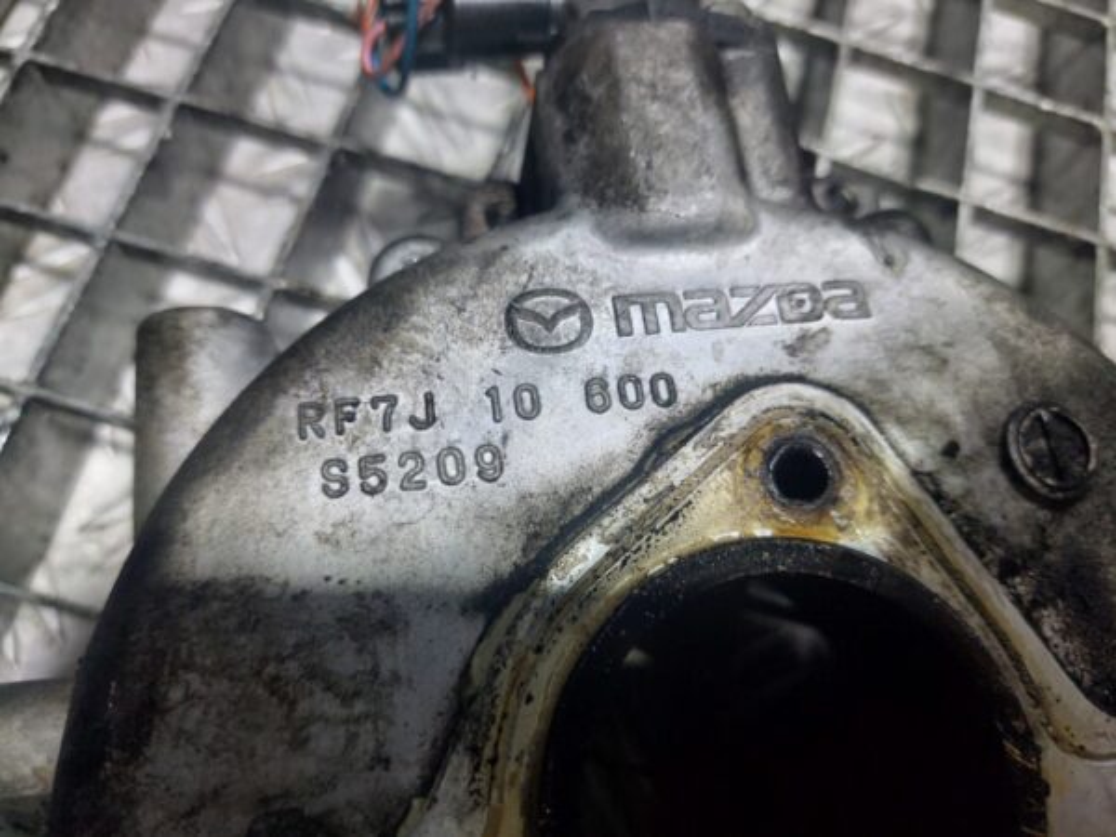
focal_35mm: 25
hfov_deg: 69.4
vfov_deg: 54.9
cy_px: 418
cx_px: 558
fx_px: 806
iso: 125
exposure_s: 1/50
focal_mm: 5.23
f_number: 1.8
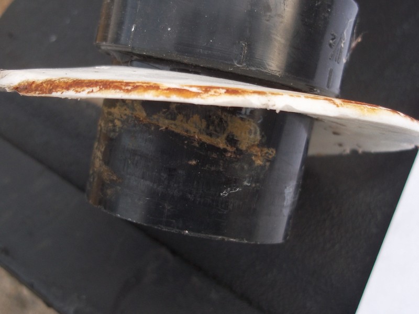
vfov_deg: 39.7
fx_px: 436
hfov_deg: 51.4
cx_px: 210
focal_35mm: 36
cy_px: 157
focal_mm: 6.5
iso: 80
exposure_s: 1/80
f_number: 3.1
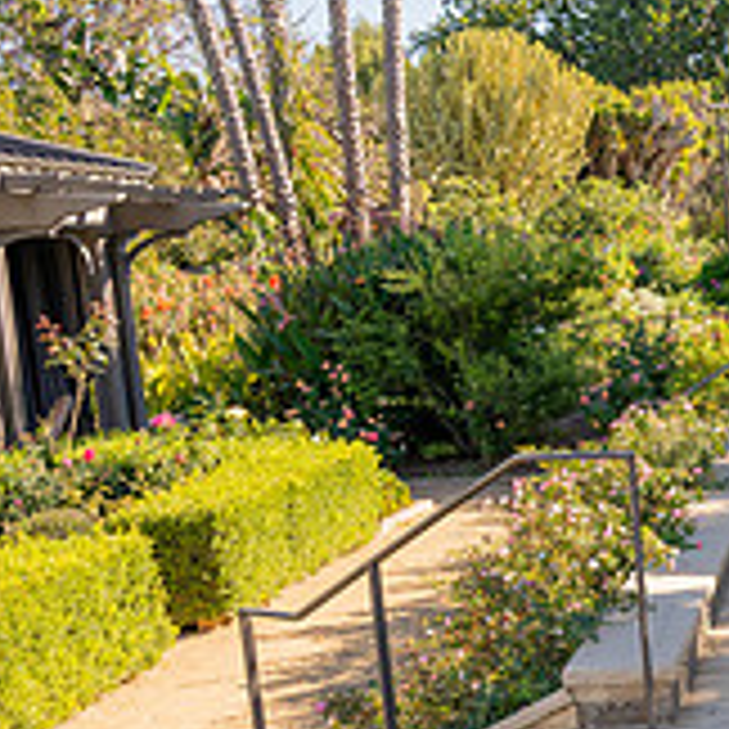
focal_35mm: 80
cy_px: 639
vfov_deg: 21.2
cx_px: 1250
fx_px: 1906
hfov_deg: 18.0
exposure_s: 1/200
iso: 200
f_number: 7.1
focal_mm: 24
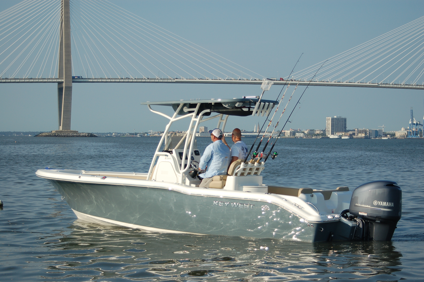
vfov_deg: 14.7
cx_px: 212
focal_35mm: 93
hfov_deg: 21.9
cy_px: 141
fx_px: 1094
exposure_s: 1/1250
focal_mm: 62
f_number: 5.3
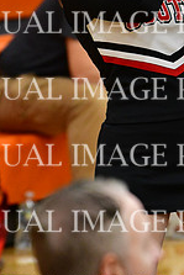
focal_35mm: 781
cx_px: 169
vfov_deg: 2.6
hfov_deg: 1.8
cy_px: 55
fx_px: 5978
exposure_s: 1/500
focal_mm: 200
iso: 4000
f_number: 3.5
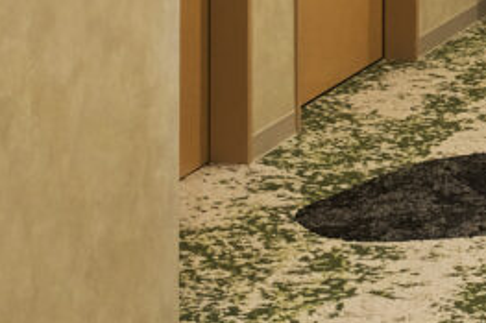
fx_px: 2091
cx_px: 765
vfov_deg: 8.3
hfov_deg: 12.5
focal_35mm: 155
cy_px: -371
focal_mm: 34
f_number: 4
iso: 2000
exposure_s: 1/60
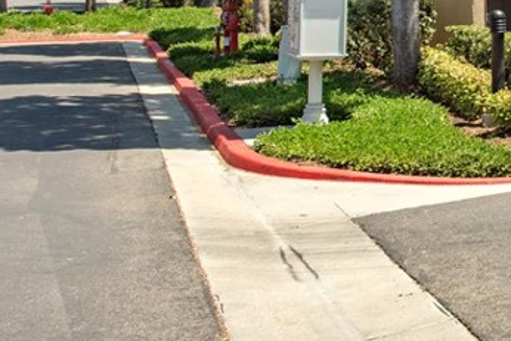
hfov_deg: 23.5
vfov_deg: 18.1
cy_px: -88
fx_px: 1008
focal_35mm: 71
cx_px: 740
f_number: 9
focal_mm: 24
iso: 200
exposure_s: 1/320
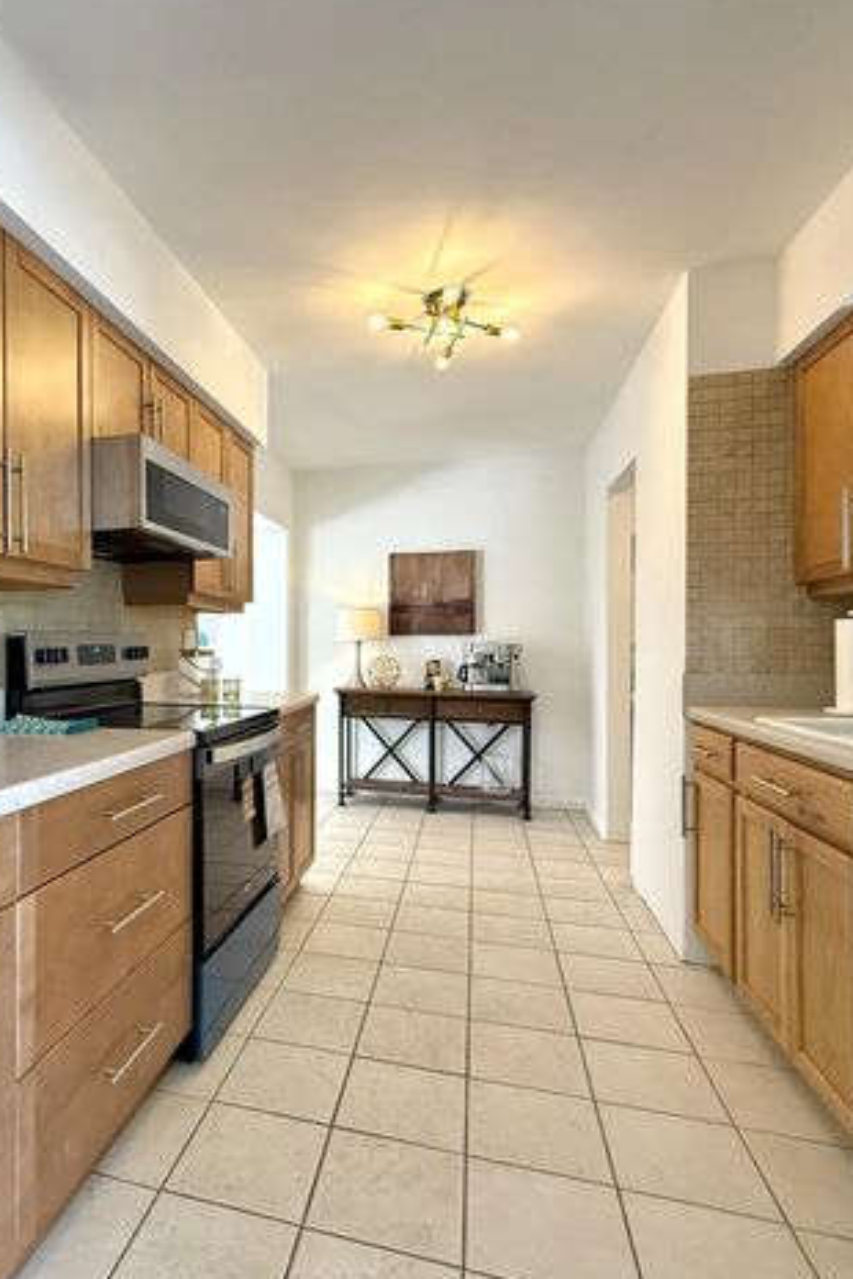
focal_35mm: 20
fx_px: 711
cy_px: 641
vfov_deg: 84.0
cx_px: 245
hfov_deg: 59.6
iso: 250
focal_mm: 2.22
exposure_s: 1/120
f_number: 2.2
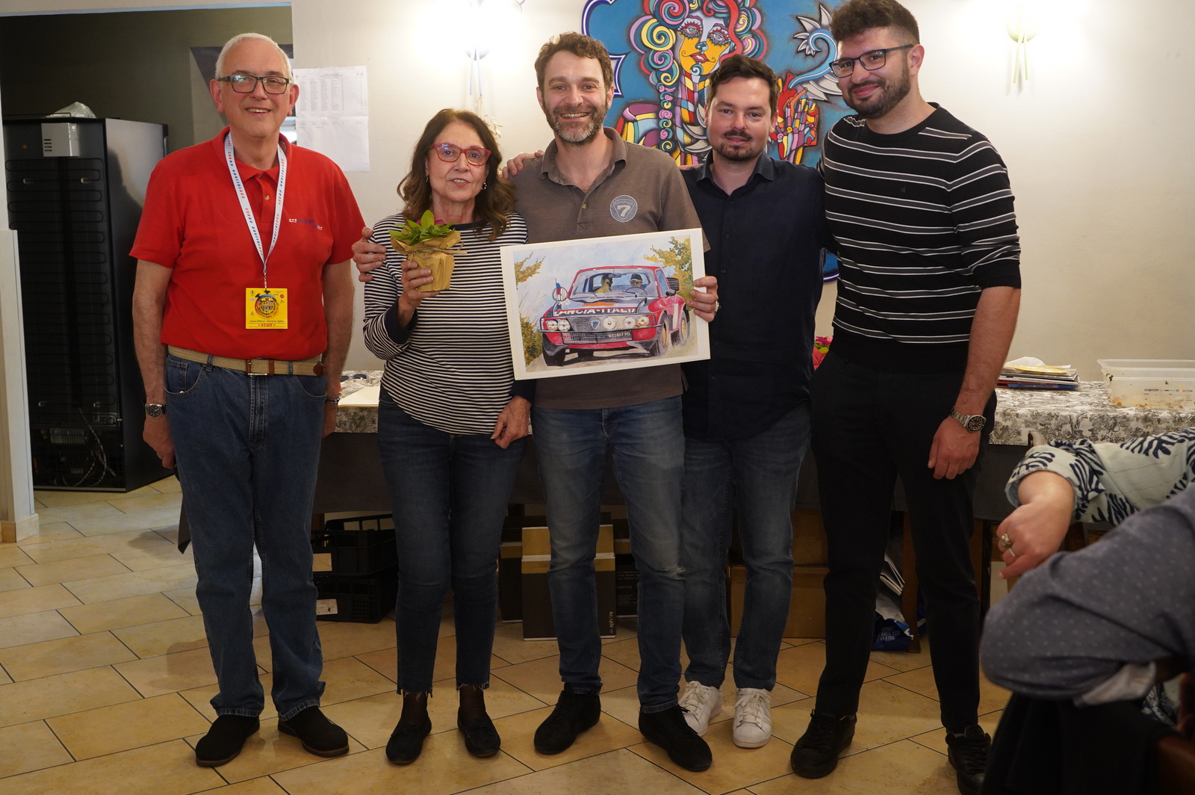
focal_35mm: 39
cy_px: 398
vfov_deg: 34.2
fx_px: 1293
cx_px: 598
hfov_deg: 49.6
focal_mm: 39
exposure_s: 1/40
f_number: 6.3
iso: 3200
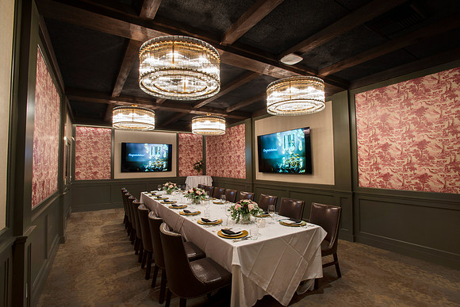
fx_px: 217
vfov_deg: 70.5
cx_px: 230
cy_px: 154
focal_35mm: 17
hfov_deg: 93.3
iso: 200
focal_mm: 17
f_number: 20
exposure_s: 5
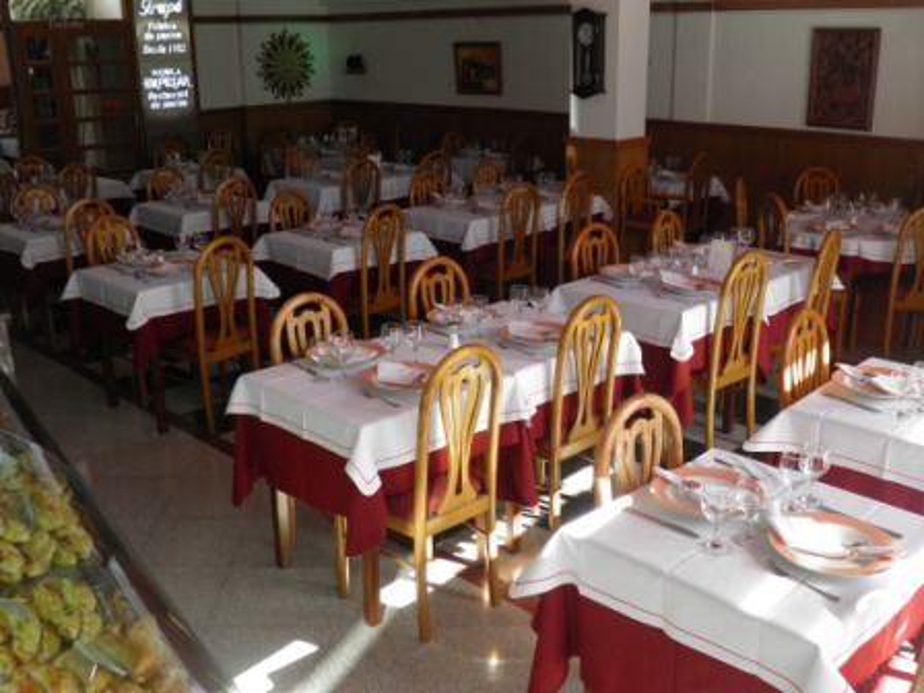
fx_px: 934
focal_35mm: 35
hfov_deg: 52.6
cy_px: 346
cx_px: 462
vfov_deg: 40.7
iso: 50
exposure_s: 1/30
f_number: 3.1
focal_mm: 6.3
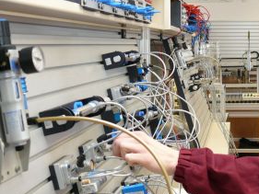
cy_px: 74
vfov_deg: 26.0
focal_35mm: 56
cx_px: 193
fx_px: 419
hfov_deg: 33.7
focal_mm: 7.4
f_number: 2.8
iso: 100
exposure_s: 1/30
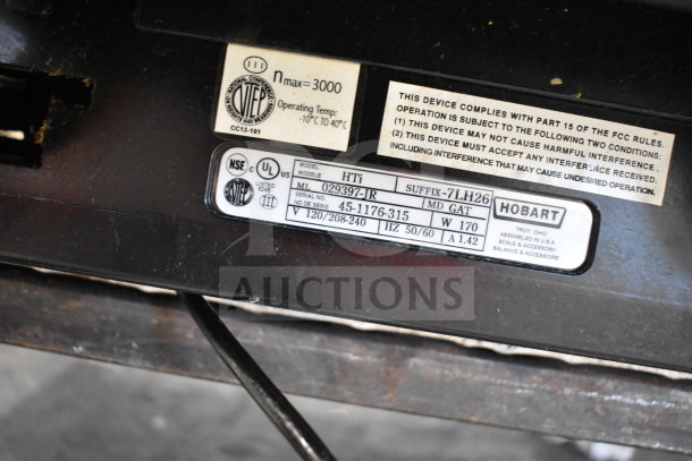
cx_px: 346
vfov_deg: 36.9
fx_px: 692
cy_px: 230
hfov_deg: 53.1
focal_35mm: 36
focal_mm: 24
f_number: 4
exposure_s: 1/60
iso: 6400
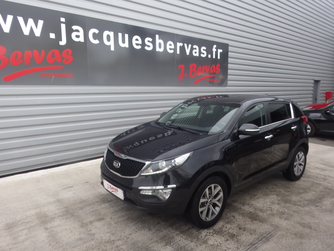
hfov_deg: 69.4
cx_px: 167
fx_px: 241
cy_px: 126
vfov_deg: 54.9
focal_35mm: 25
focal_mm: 4.5
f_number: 2.8
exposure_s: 1/60
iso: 125
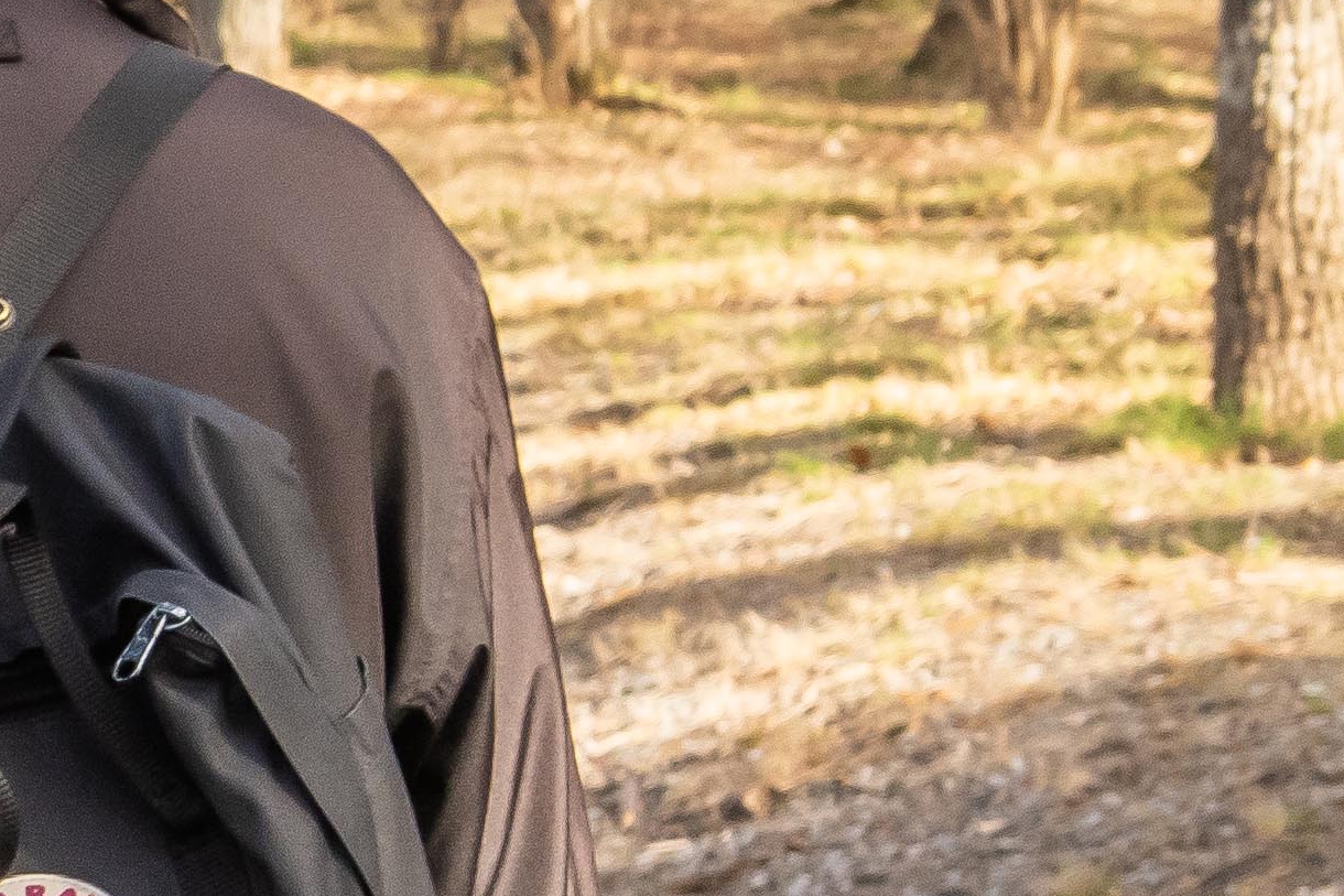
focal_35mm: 210
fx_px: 7838
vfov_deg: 6.5
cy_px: 620
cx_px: -1332
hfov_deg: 9.2
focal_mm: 31
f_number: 8
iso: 560
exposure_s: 1/250
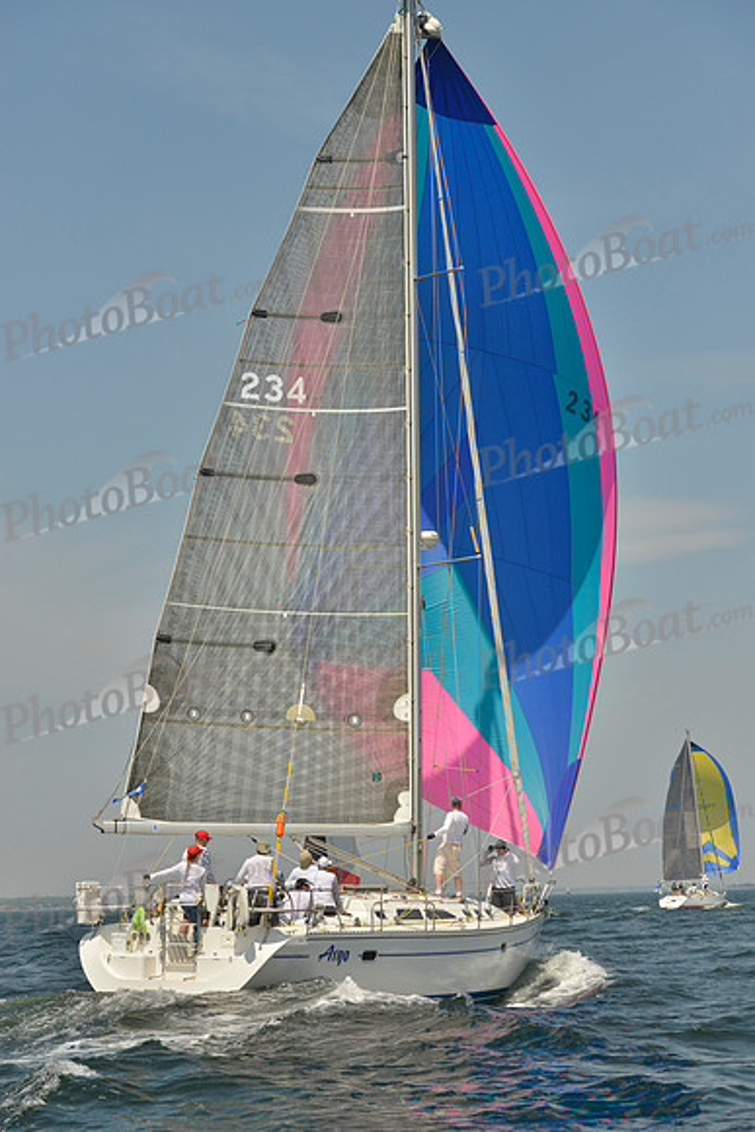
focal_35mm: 70
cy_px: 566
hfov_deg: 19.5
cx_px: 378
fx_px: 2201
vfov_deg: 28.8
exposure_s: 1/1250
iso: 200
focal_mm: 70
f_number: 8
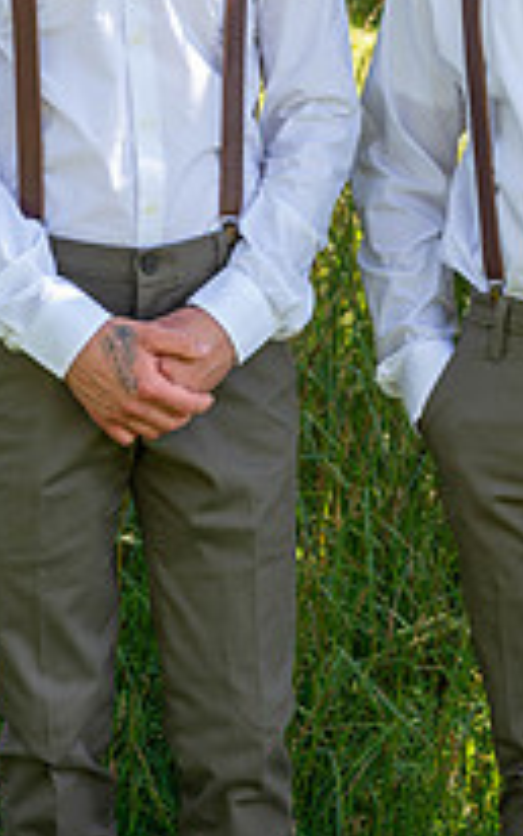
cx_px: 355
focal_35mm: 89
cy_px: 114
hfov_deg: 14.7
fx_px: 2027
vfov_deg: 22.8
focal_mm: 40
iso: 250
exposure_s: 1/250
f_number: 4
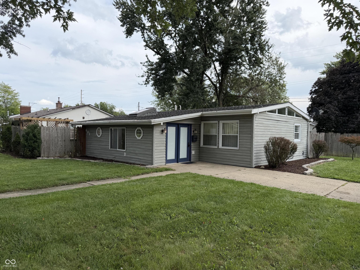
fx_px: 250
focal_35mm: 24
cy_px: 135
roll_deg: -0.9
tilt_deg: -1.1
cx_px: 180
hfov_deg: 71.6
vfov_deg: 56.8
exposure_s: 1/2801
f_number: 1.78
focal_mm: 6.76
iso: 80
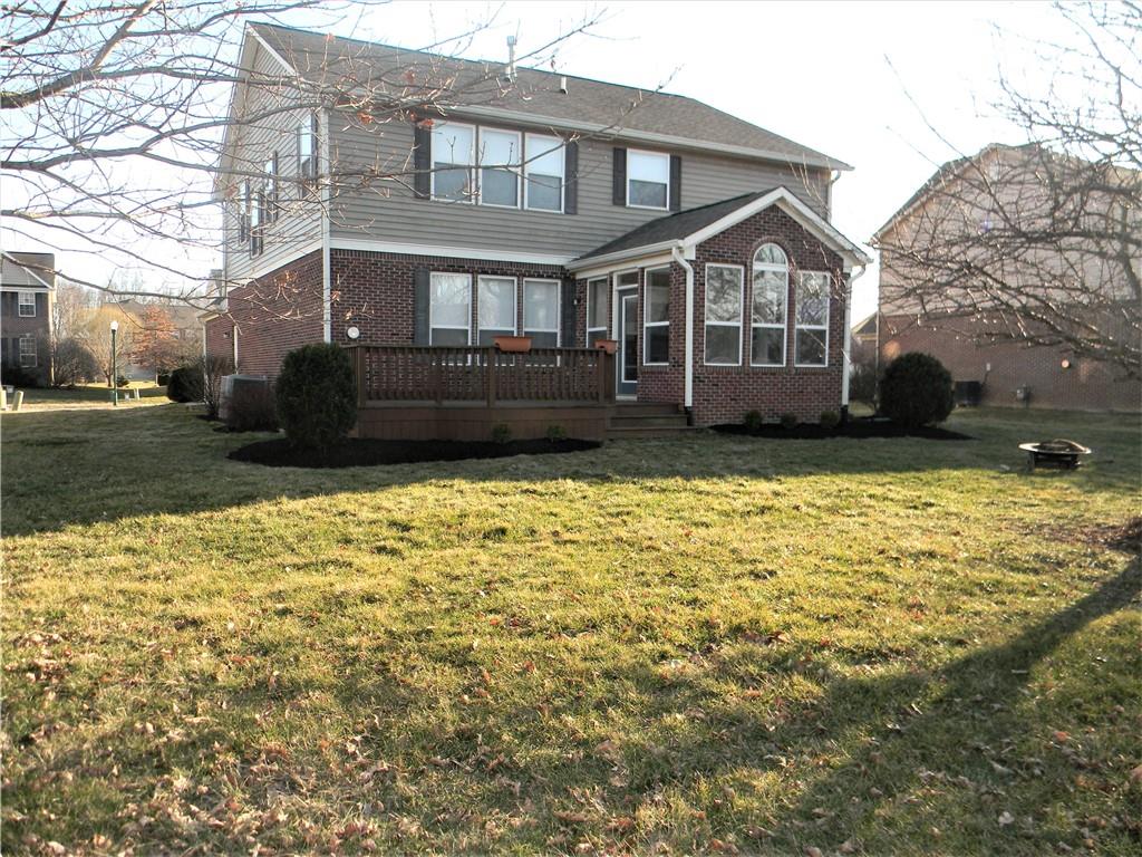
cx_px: 571
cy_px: 428
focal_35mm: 28
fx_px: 924
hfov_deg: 63.4
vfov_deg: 49.7
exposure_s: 1/281
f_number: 3.5
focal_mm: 5
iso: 112
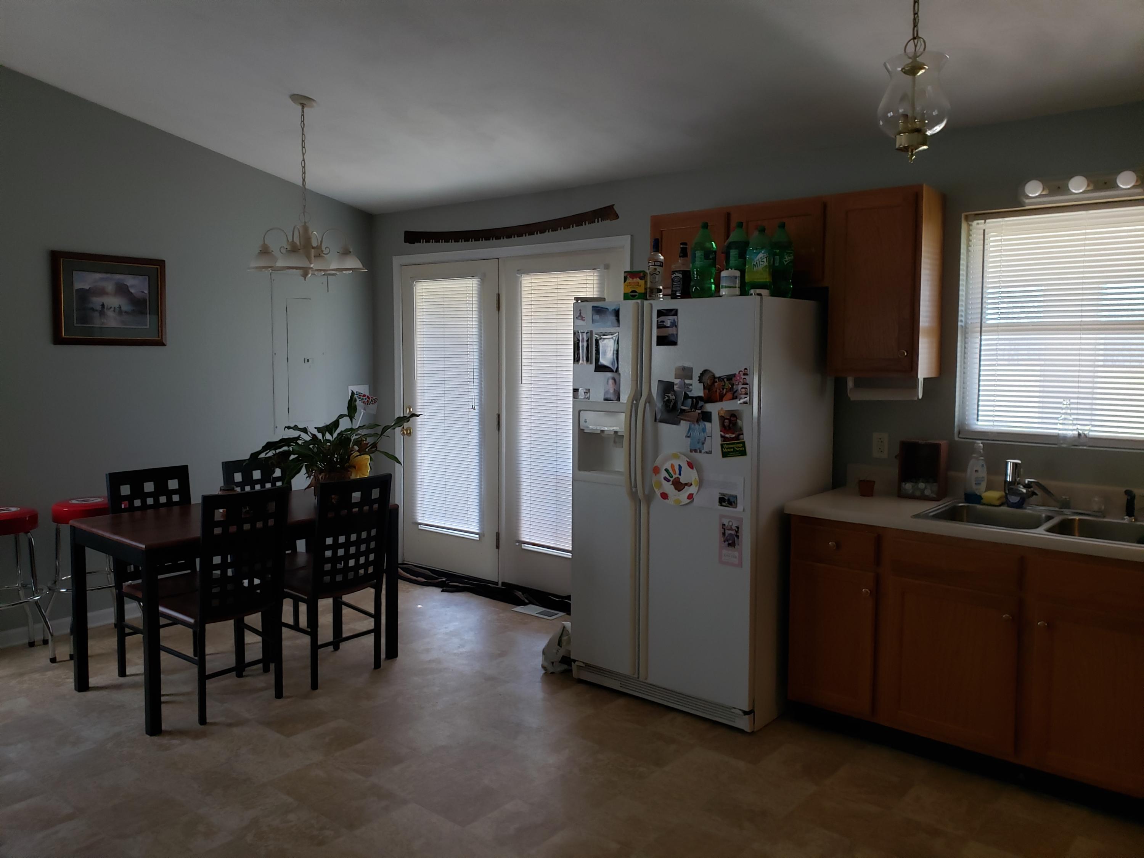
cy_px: 429
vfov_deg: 53.1
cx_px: 572
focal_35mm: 26
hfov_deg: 67.3
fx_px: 859
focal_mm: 4.3
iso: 200
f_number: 2.4
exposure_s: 1/50
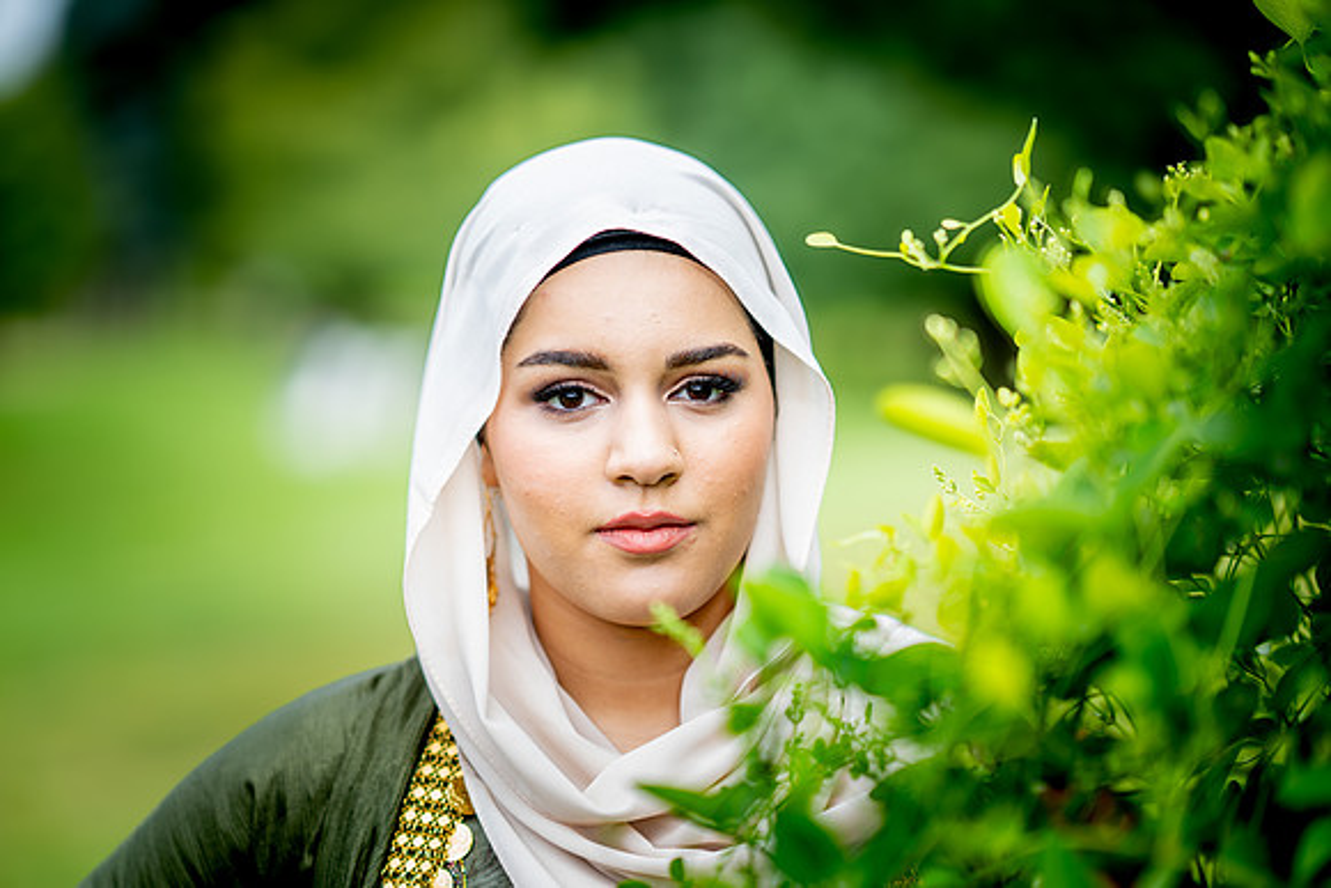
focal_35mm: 85
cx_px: 666
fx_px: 3143
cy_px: 444
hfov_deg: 23.9
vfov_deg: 16.1
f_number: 1.4
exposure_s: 1/2500
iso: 100
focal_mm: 85
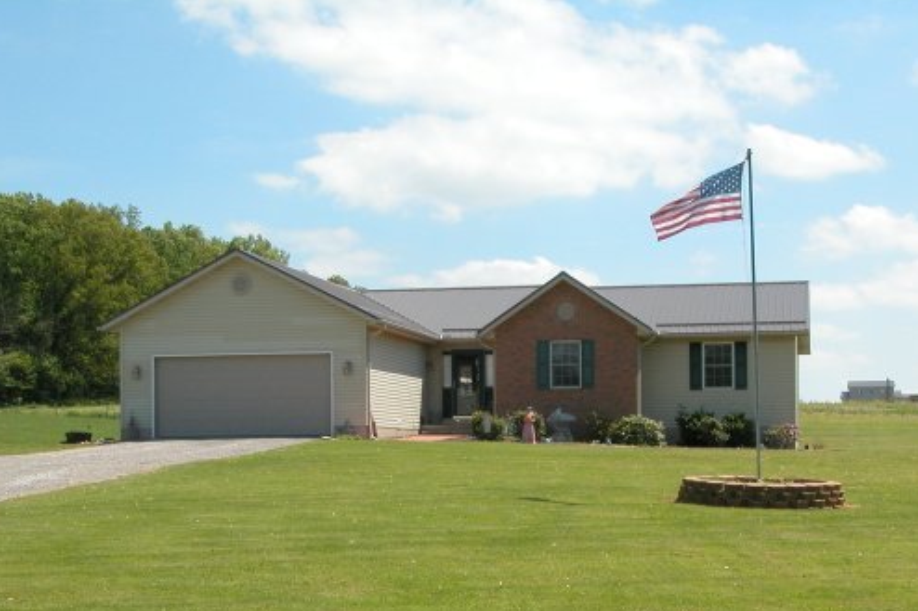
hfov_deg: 30.5
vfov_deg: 20.5
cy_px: 444
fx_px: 1682
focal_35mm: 66
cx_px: 466
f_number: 6.1
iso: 100
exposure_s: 1/397
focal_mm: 12.4
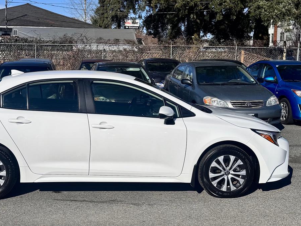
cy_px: 113
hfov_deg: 52.8
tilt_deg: -4.1
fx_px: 296
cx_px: 97
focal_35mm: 34
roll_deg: +0.2
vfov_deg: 41.8
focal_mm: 6.76
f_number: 1.78
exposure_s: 1/10417
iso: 80
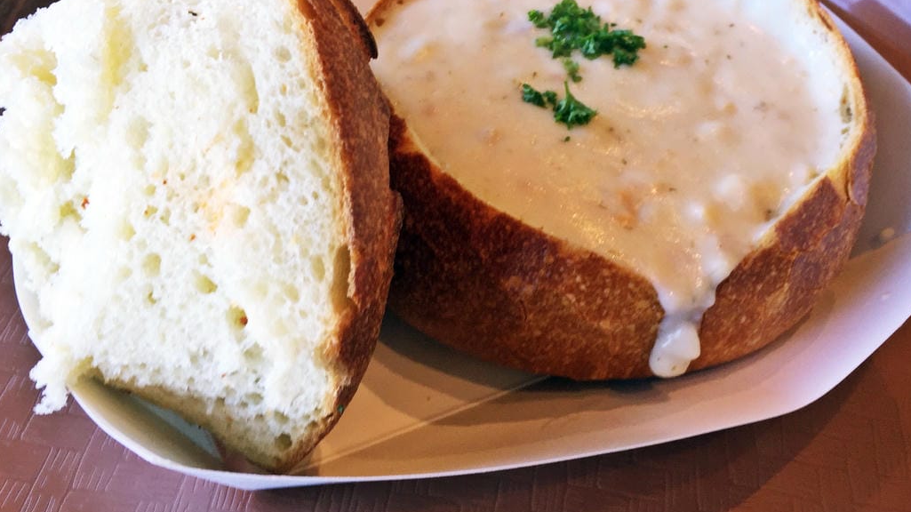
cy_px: 150
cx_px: 489
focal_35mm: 37
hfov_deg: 54.0
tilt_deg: -45.4
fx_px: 894
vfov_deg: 31.6
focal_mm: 4.15
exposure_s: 1/60
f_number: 2.2
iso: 40
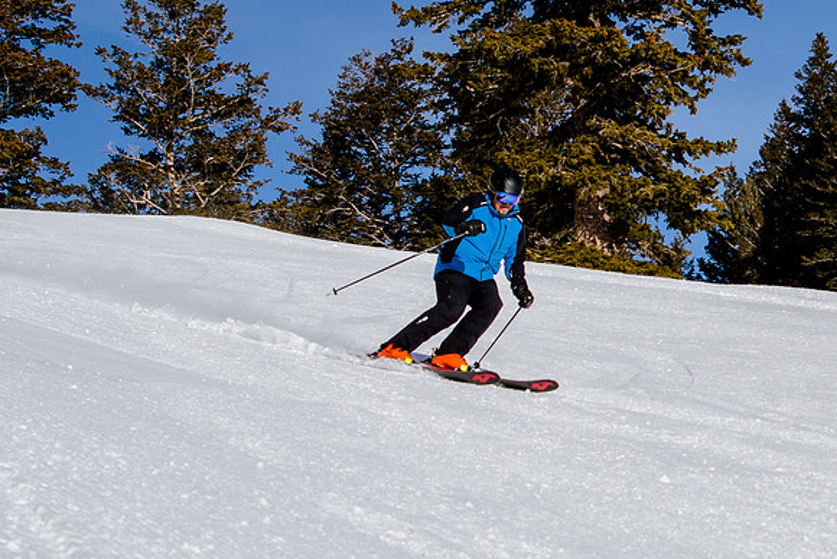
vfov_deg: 9.6
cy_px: 206
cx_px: 769
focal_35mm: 144
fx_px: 3338
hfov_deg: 14.1
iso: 160
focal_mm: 48
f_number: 8
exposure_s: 1/1000
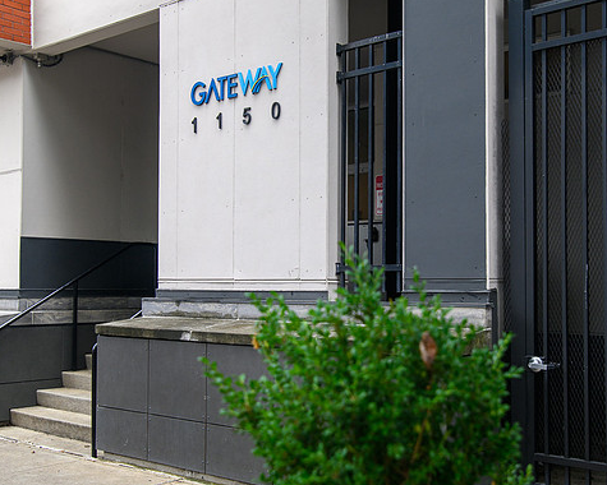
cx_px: 358
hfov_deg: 40.2
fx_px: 826
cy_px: 257
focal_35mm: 46
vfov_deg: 32.7
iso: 200
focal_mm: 35
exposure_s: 1/250
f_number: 5
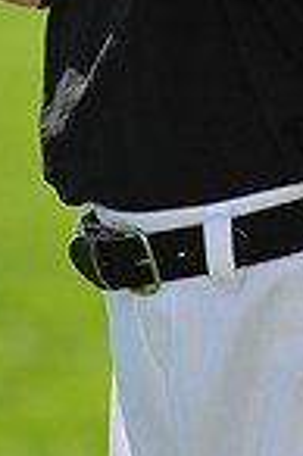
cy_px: -172
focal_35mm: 538
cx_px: 181
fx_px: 6808
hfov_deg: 2.5
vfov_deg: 3.8
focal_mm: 135
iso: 200
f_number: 4
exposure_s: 1/1250
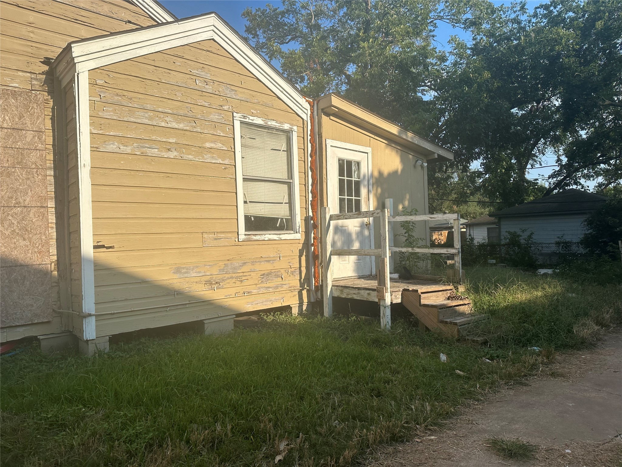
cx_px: 311
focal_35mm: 24
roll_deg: +2.5
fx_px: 431
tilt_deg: +0.9
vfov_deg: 56.8
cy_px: 234
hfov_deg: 71.6
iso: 80
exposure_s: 1/4348
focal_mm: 6.86
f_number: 1.78
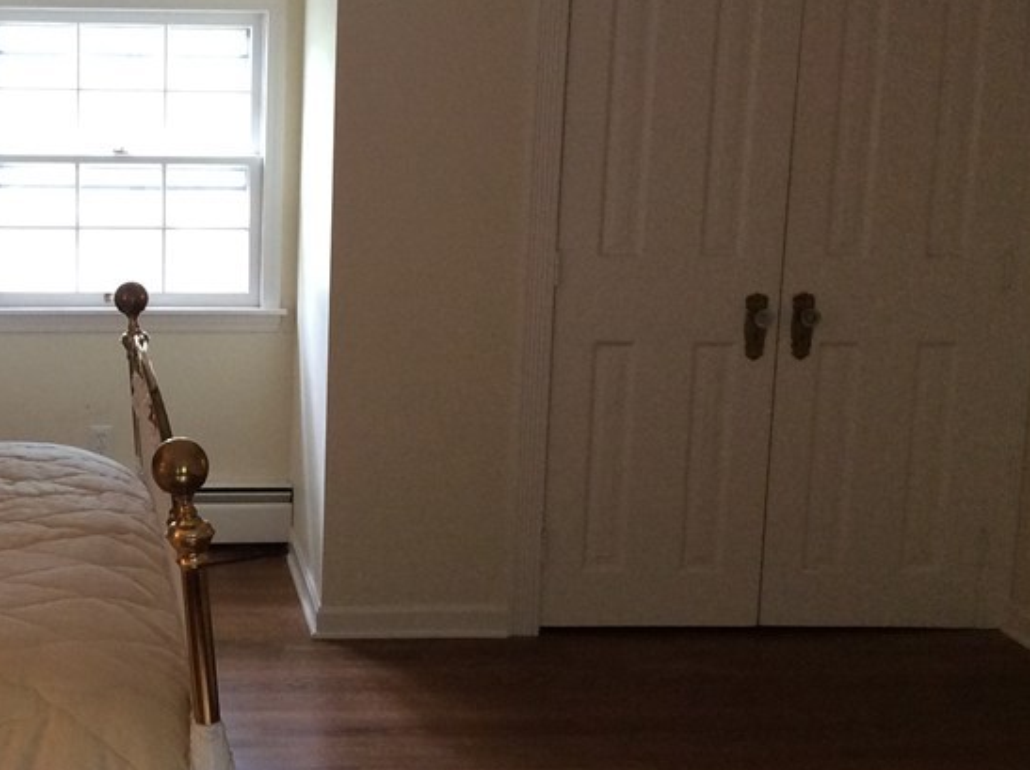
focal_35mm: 60
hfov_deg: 31.4
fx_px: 1783
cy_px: 352
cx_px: 207
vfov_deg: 24.4
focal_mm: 3.3
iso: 125
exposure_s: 1/24
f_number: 2.4
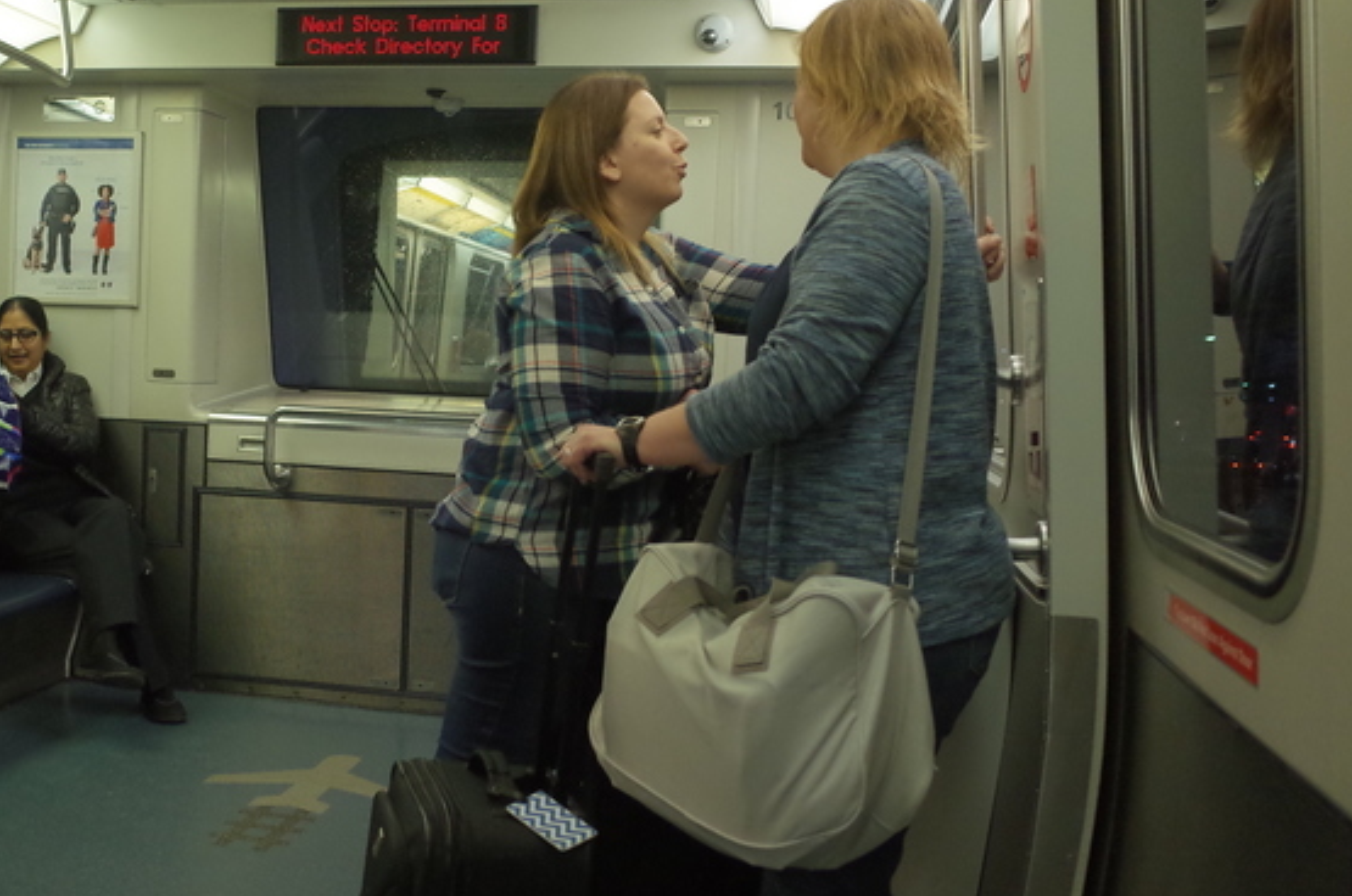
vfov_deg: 32.5
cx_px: 442
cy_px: 413
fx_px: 1537
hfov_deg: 46.7
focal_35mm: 41
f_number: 2.8
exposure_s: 1/125
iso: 1600
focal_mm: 18.3
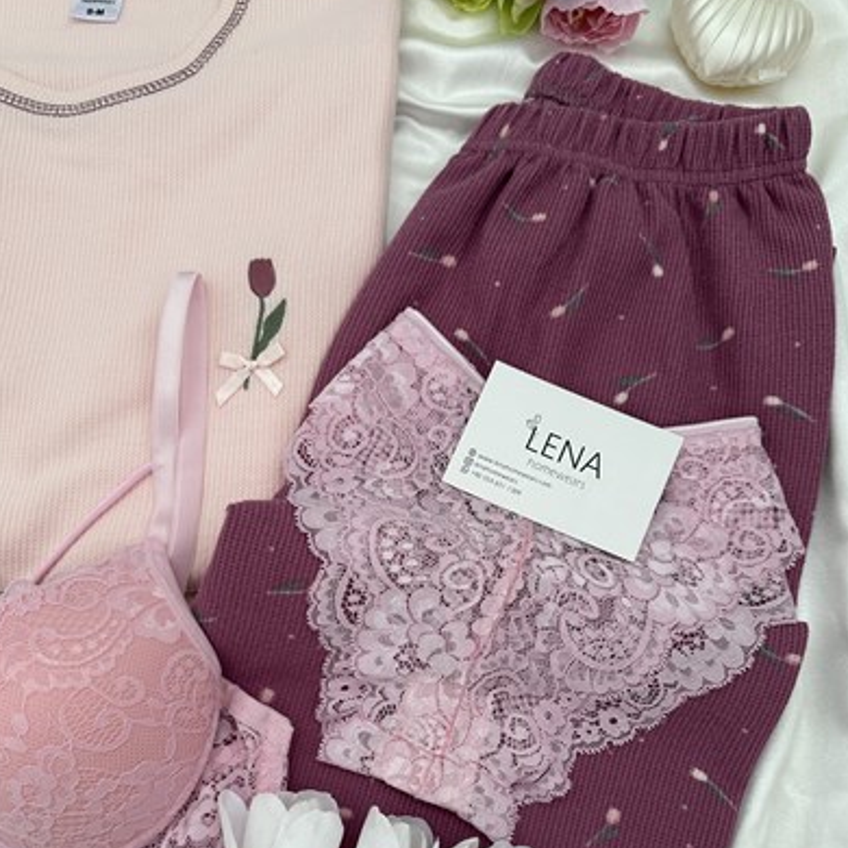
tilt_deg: -81.9
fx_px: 804
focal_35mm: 29
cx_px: 428
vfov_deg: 54.6
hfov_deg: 55.6
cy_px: 556
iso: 100
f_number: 1.78
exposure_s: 1/121
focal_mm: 6.86
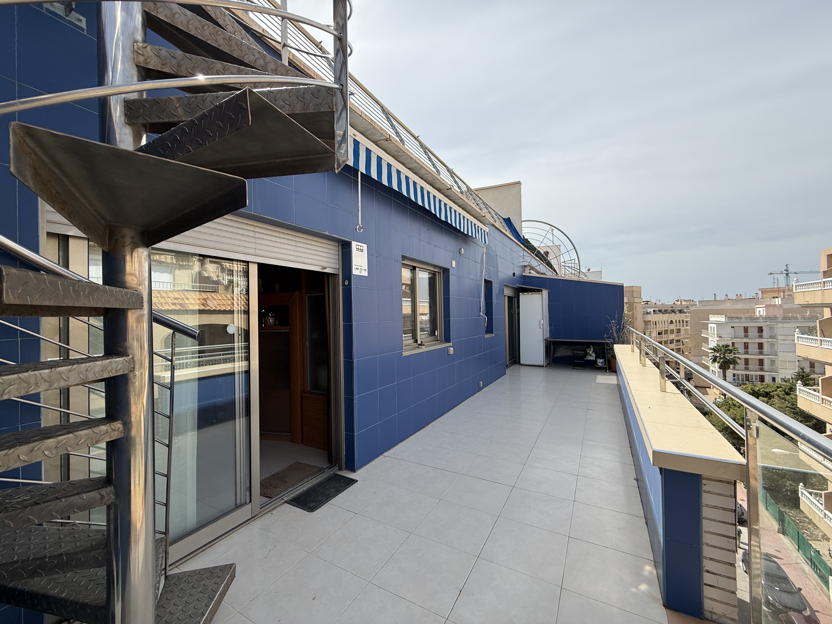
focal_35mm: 14
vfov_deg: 85.7
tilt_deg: -0.2
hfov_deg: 102.1
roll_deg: +0.9
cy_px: 312
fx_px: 336
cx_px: 416
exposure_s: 1/1656
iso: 50
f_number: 2.2
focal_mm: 2.22
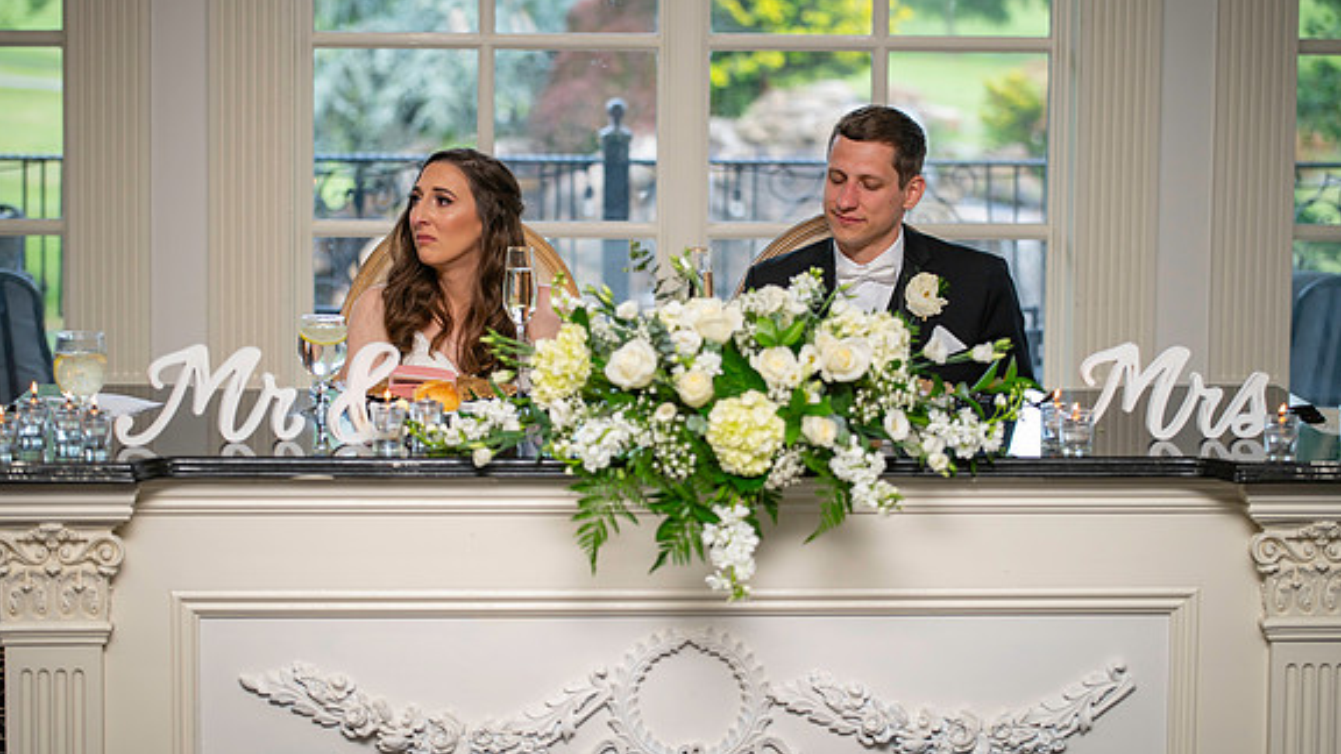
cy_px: 312
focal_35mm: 96
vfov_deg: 12.6
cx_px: 670
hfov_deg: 22.2
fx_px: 3414
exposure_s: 1/125
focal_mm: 86
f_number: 2.8
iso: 640
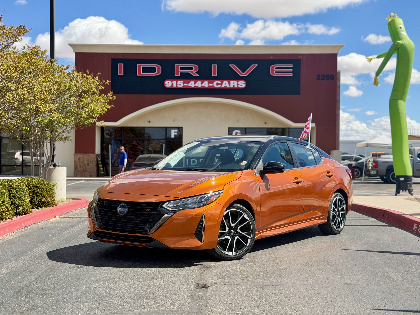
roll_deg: +0.1
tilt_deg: +0.4
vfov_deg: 30.3
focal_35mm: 48
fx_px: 582
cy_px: 158
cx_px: 210
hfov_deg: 39.7
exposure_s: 1/4098
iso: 80
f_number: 1.78
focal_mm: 6.76
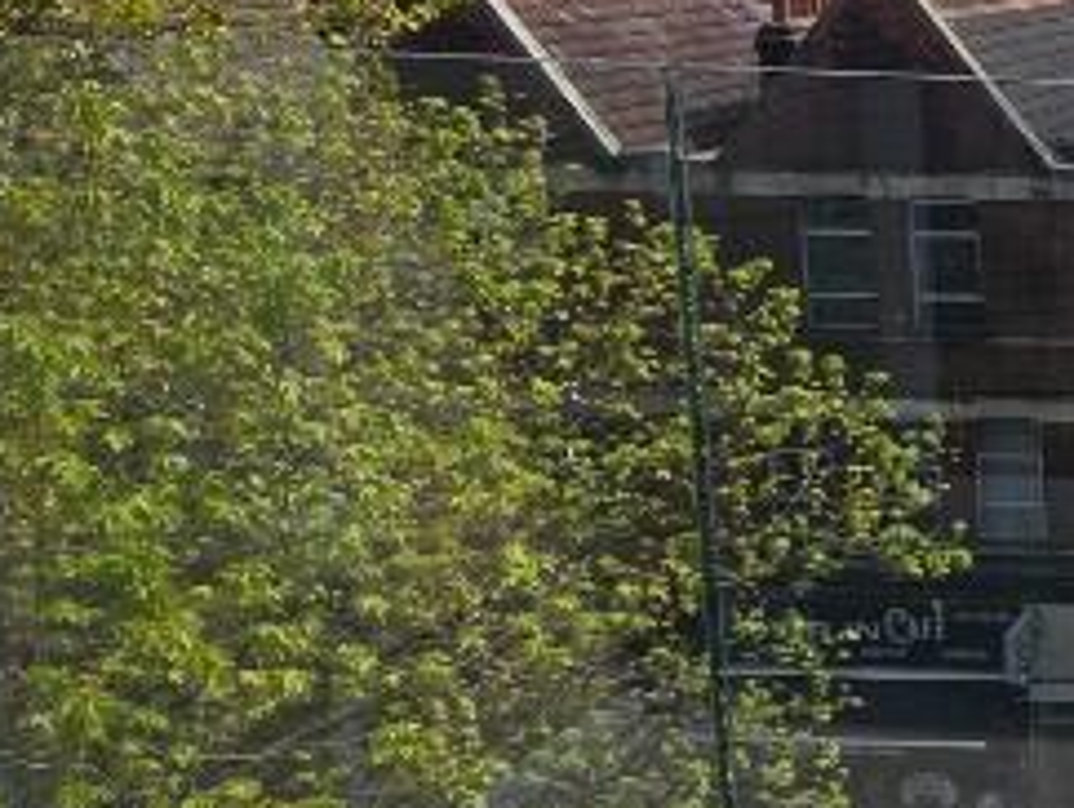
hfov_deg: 25.2
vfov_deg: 26.6
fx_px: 1708
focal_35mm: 55
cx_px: 1660
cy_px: 342
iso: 50
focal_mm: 2.2
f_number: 2.2
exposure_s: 1/3747
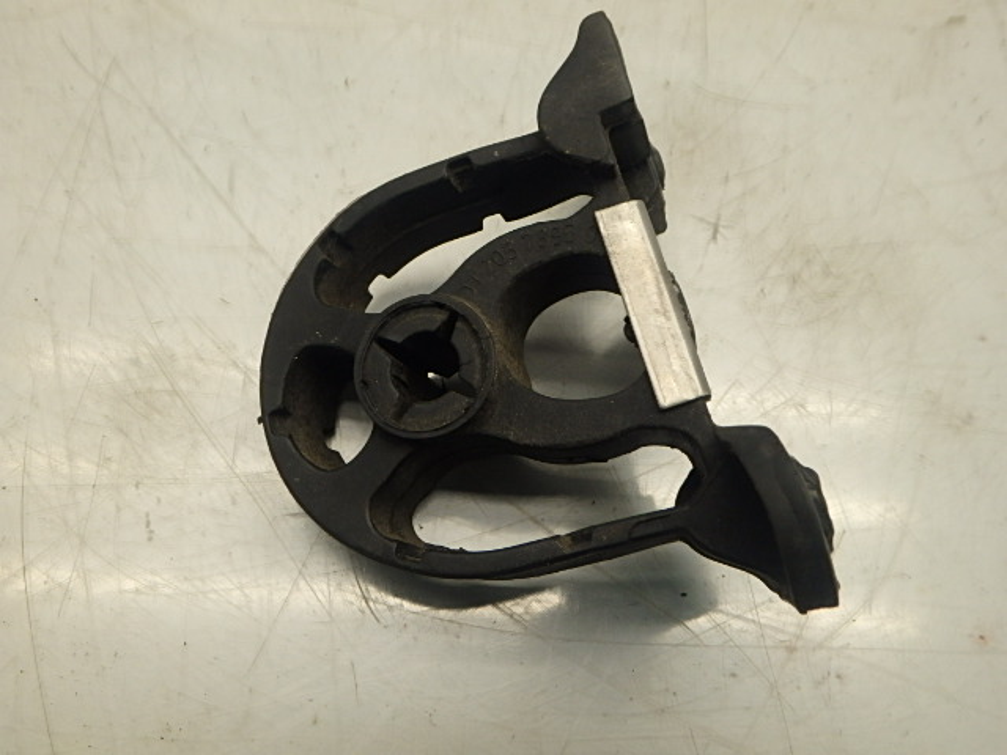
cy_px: 378
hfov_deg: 58.4
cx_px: 504
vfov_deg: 45.4
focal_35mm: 31
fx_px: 902
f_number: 4.7
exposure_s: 1/40
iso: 200
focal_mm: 5.6
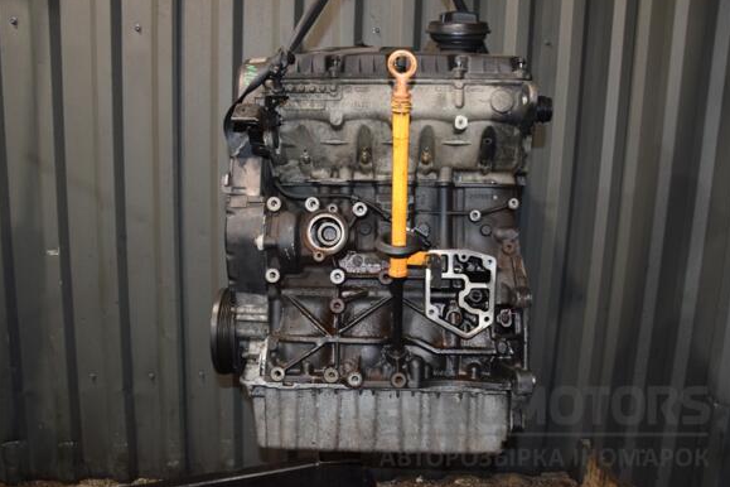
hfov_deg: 65.5
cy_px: 237
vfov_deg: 46.4
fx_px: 568
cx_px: 356
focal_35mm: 28
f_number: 5
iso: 800
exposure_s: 1/60
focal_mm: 18
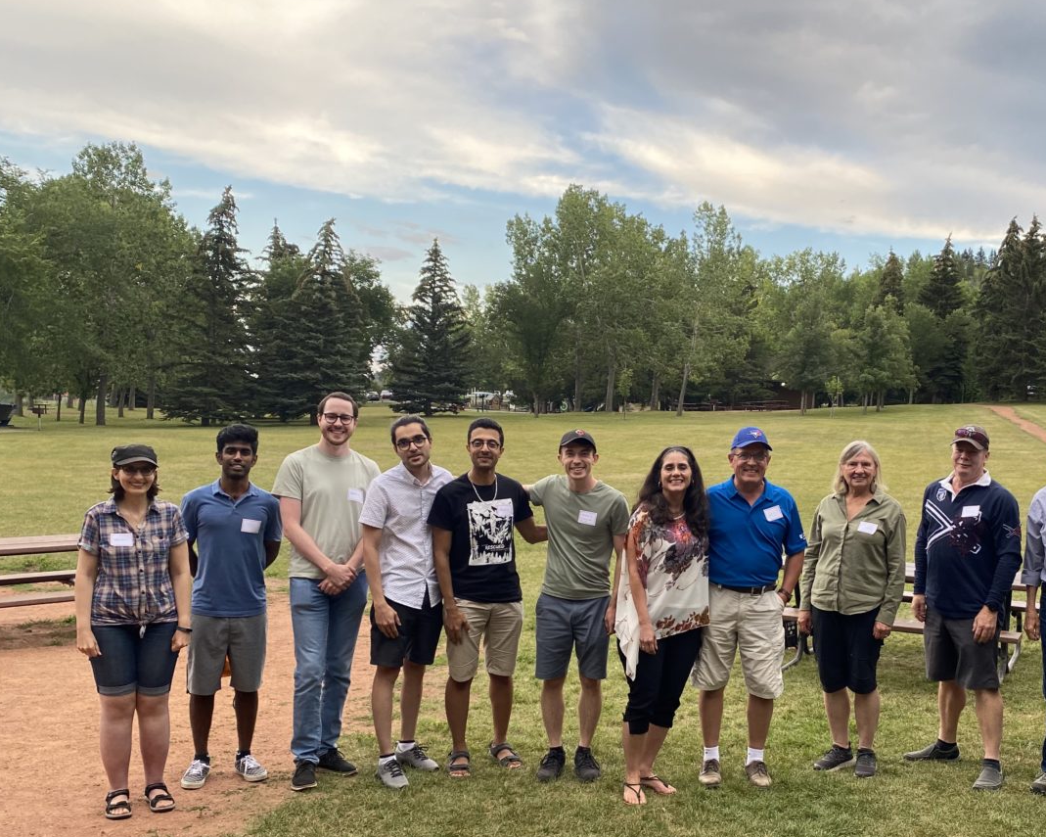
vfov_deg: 38.9
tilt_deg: -6.2
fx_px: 1176
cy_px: 513
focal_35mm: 38
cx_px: 679
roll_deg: -1.7
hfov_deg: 47.3
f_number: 1.8
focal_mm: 4.25
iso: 32
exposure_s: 1/156
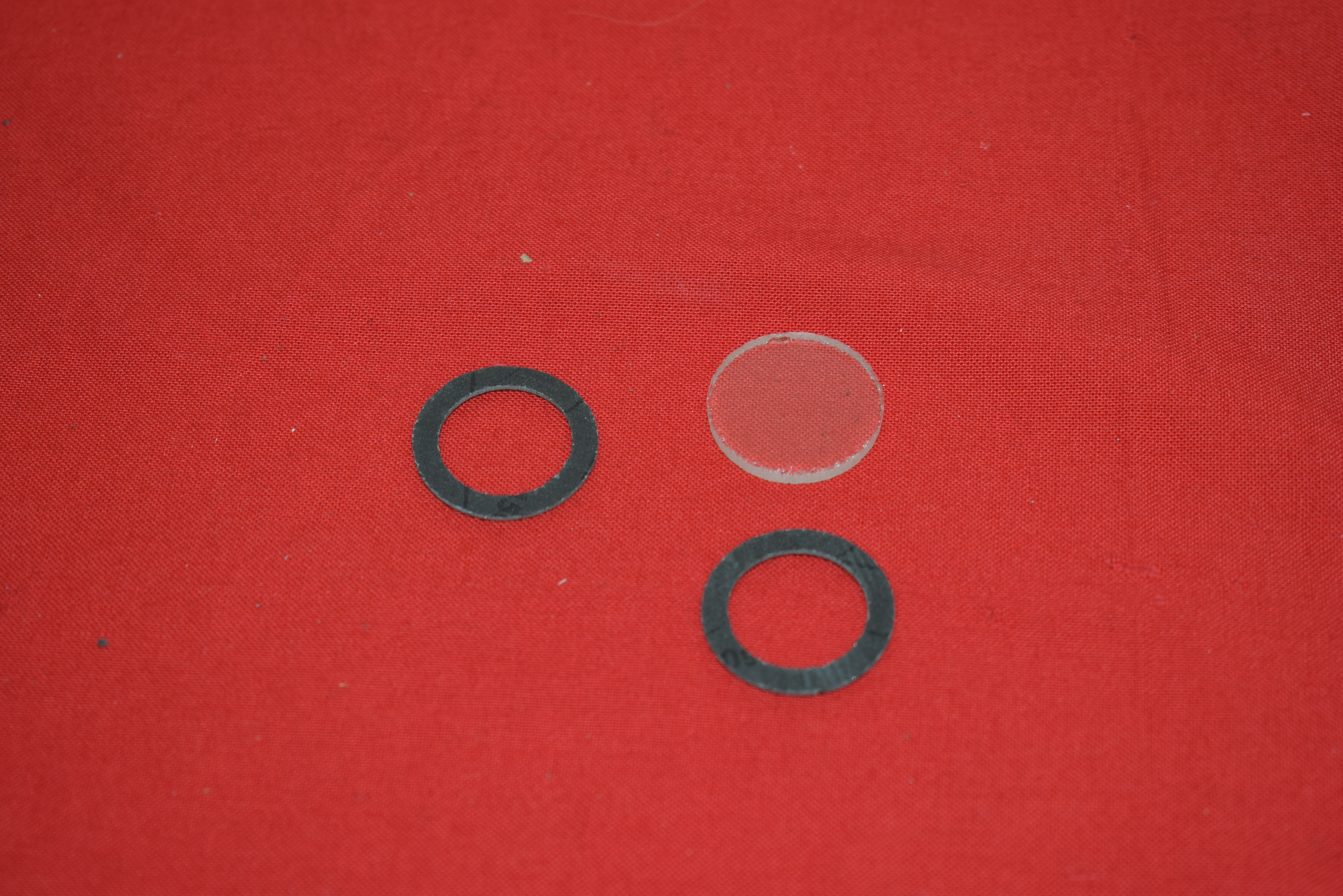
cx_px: 672
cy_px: 448
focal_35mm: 82
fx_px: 3078
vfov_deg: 16.6
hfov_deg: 24.6
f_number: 5.6
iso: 160
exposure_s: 1/25
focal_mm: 55
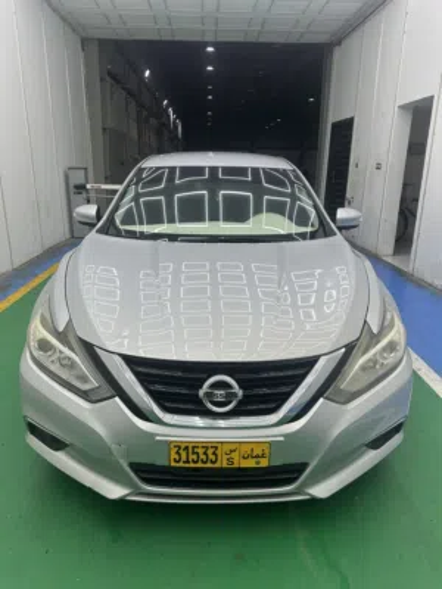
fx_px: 409
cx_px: 221
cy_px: 294
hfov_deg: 56.8
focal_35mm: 24
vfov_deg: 71.6
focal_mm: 6.86
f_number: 1.78
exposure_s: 1/496
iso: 80
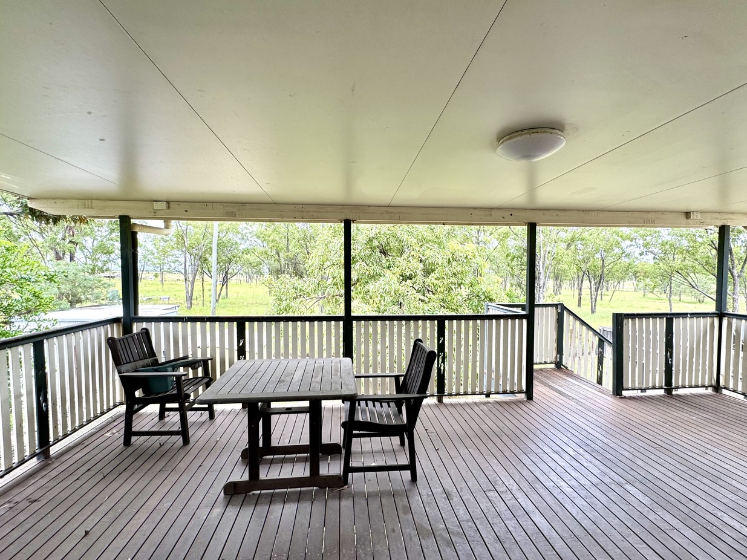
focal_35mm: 17
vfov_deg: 74.7
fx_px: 367
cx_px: 377
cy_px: 288
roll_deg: +0.1
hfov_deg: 91.0
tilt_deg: -4.2
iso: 40
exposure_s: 1/282
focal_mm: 2.22
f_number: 2.2
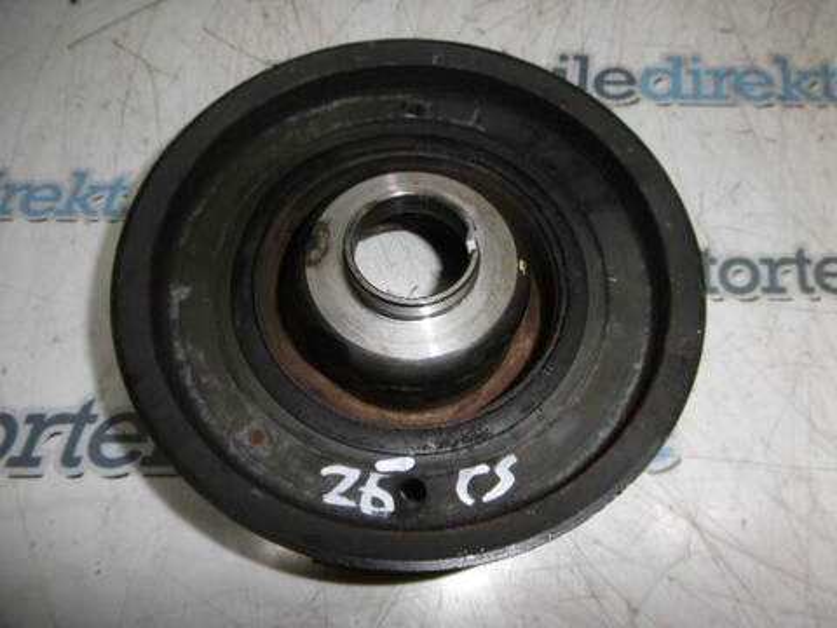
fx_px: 580
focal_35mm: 24
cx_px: 418
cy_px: 314
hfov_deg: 71.6
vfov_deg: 56.8
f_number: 7.8
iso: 100
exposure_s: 1/60
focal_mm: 4.3
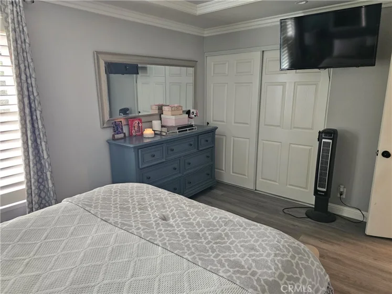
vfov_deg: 58.9
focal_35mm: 23
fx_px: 260
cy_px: 147
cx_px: 196
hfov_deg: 73.9
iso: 800
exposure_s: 1/120
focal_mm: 6.3
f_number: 1.7
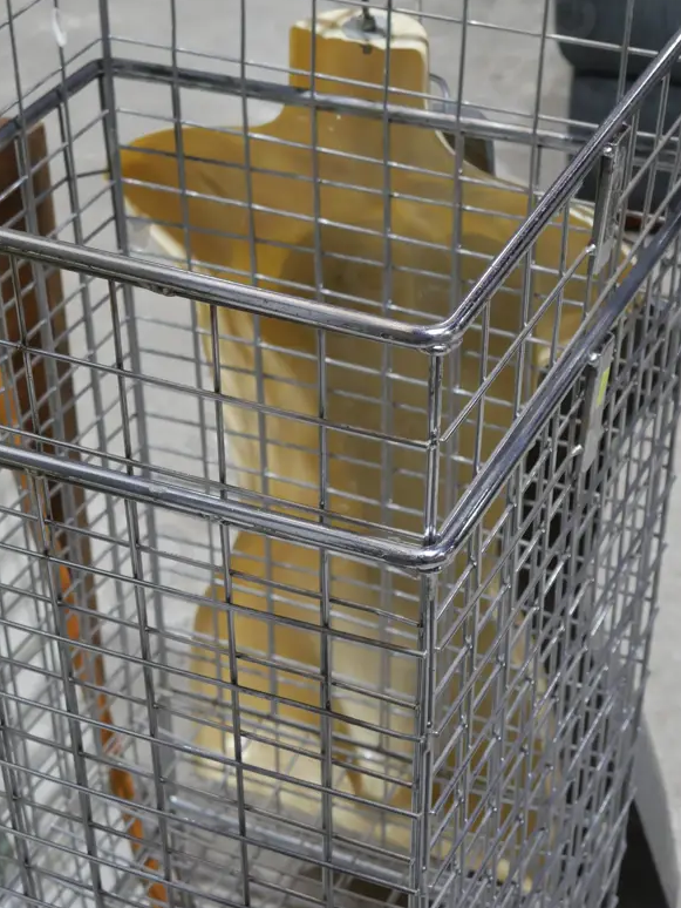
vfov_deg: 23.7
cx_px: 342
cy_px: 316
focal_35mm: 82
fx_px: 2150
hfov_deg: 18.0
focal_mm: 31
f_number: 5.4
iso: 800
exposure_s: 1/80
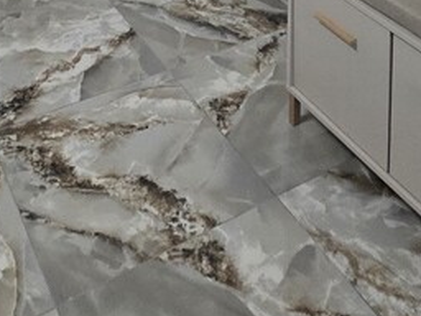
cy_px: -298
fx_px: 632
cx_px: 187
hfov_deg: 36.8
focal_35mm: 52
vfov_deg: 18.9
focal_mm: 2.2
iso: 400
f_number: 2.2
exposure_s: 1/100
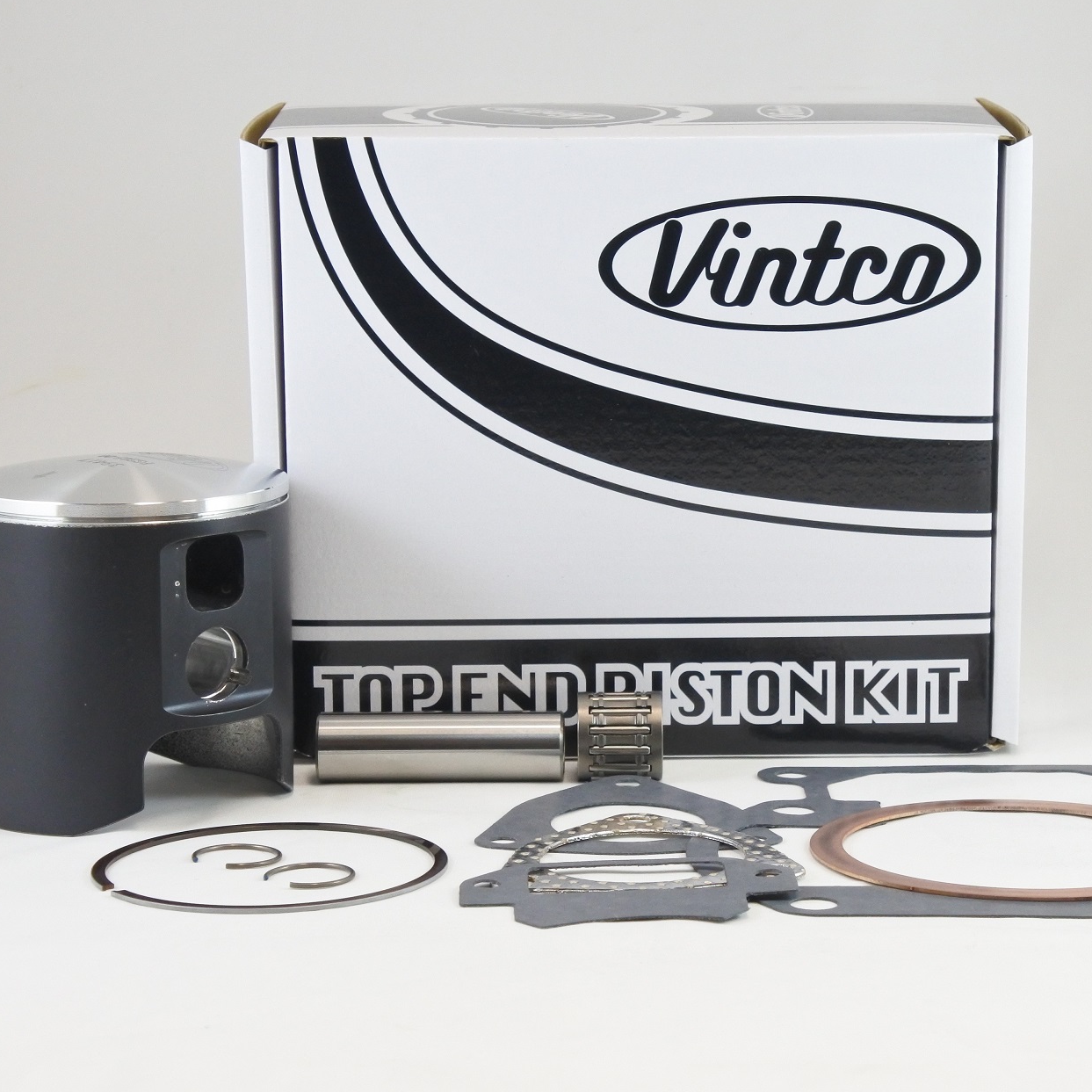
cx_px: 615
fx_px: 3248
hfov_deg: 19.1
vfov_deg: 19.1
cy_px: 545
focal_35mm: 91
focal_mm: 26.4
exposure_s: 1/100
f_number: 5.3
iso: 800
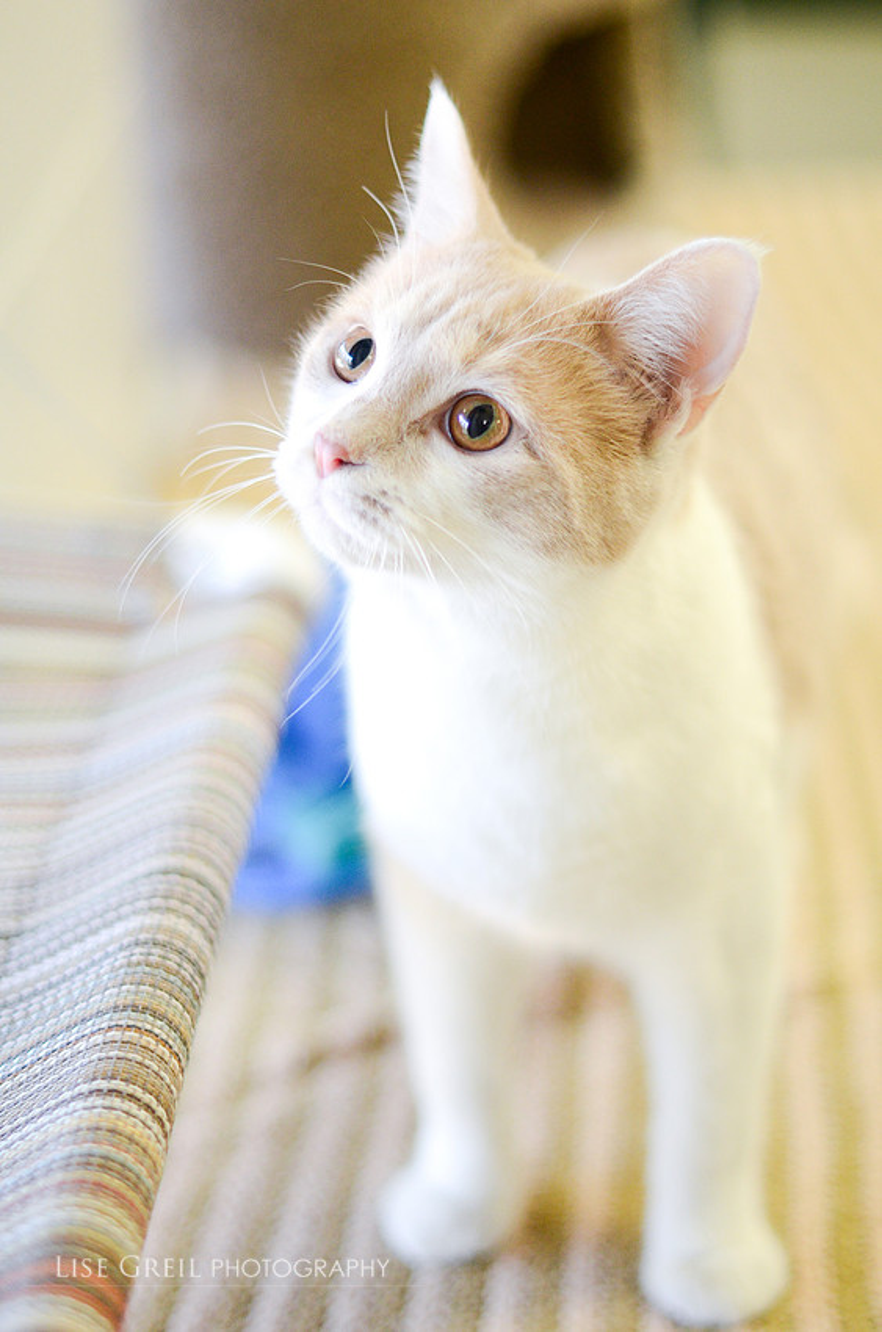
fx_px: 2768
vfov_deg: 27.0
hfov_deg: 18.1
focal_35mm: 75
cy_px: 666
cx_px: 441
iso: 1000
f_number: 1.6
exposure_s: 1/400
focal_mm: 50
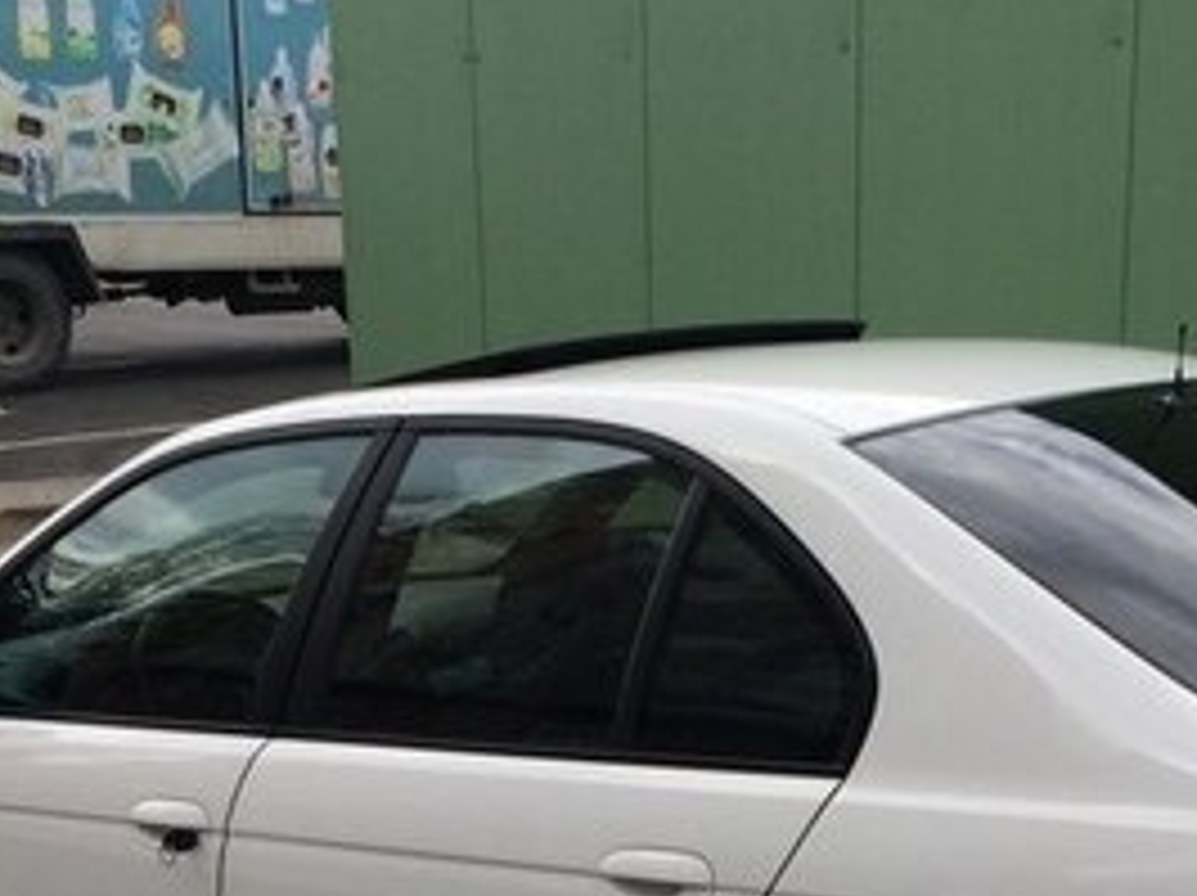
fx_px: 2487
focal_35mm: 72
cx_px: 819
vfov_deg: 19.3
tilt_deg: -19.2
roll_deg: +2.3
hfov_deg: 26.9
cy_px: 1069
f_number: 2.2
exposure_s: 1/1026
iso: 32
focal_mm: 4.15
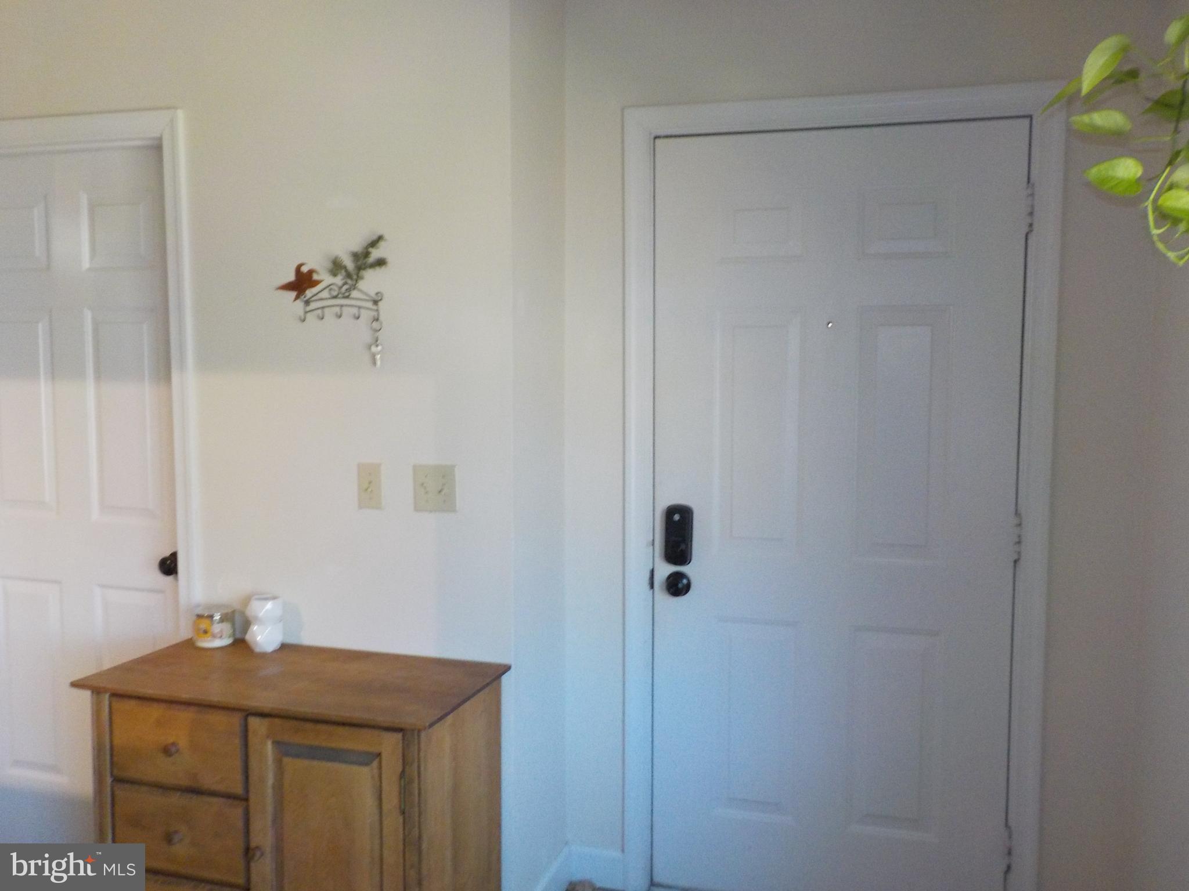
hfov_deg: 60.0
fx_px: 1030
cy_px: 446
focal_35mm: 30
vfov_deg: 46.8
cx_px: 594
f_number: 3.3
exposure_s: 1/30
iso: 360
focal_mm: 4.1
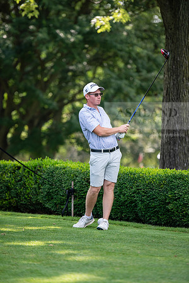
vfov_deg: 11.1
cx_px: 94
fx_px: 1457
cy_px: 142
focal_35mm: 185
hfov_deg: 7.4
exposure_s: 1/800
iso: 400
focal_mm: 185
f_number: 3.2
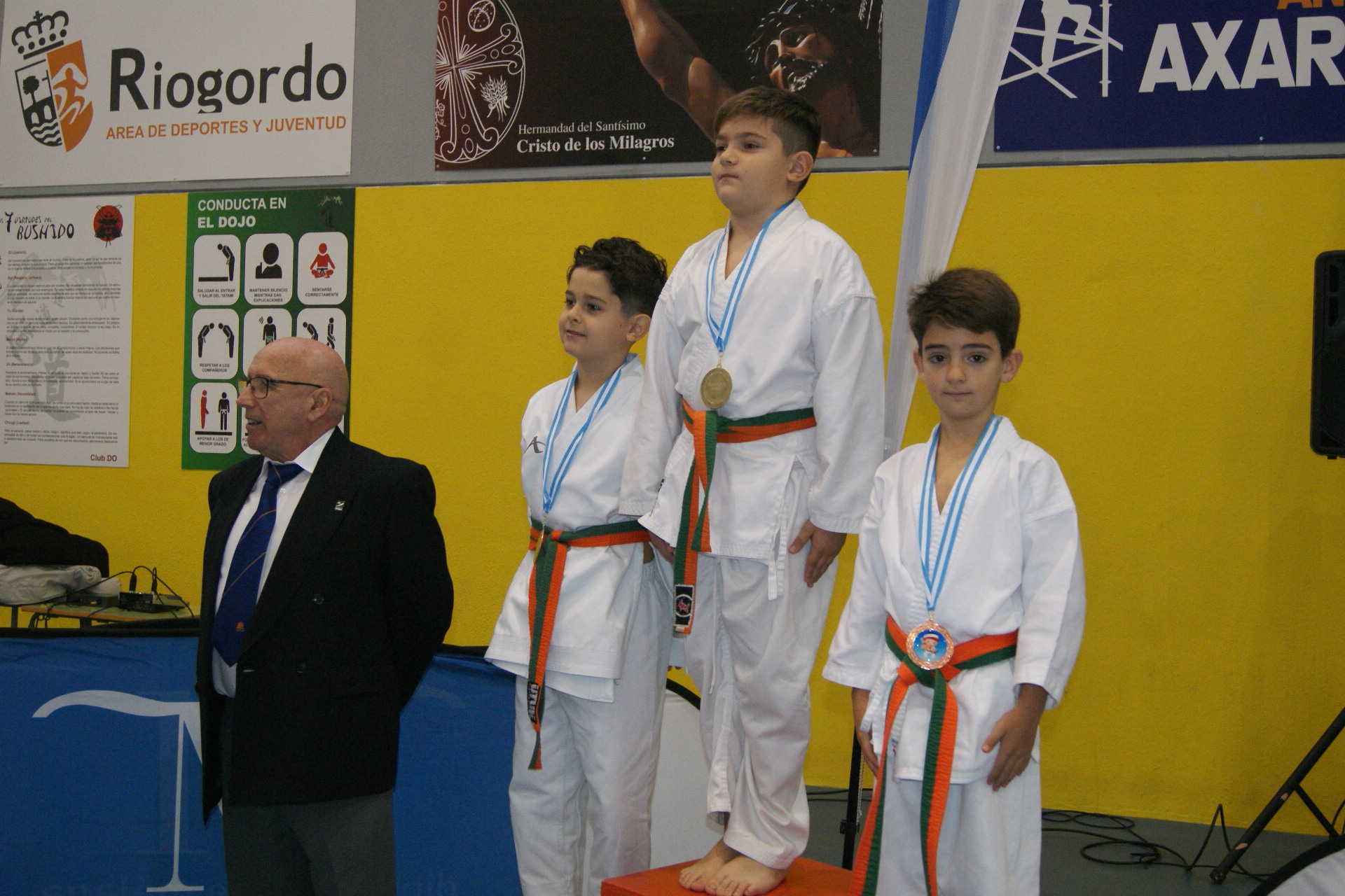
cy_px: 448
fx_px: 1569
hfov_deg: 46.4
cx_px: 672
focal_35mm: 42
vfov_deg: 31.9
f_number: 4.5
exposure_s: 1/60
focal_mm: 28
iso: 800
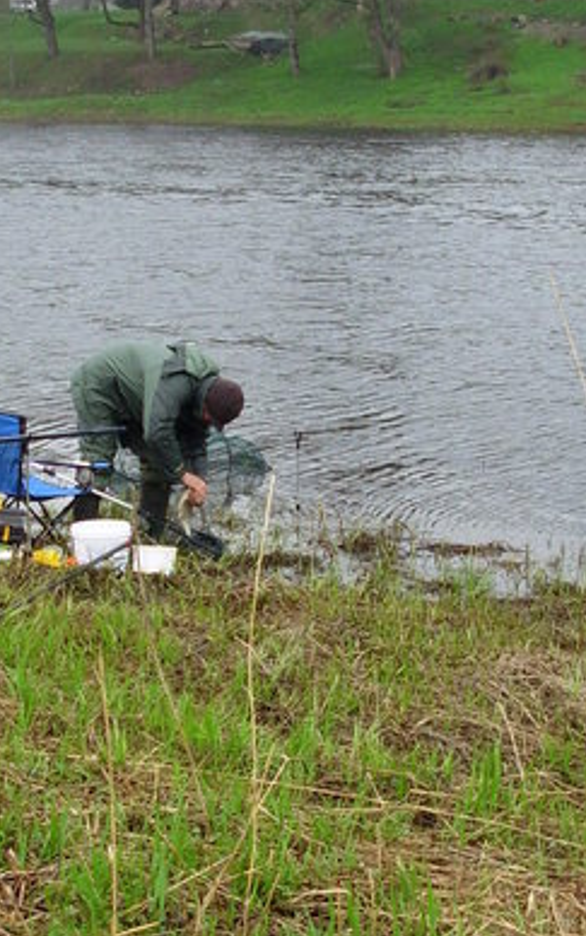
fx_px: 2118
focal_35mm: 83
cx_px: 232
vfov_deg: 24.9
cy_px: 492
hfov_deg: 15.7
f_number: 2.9
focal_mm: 6.3
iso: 50
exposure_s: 1/203
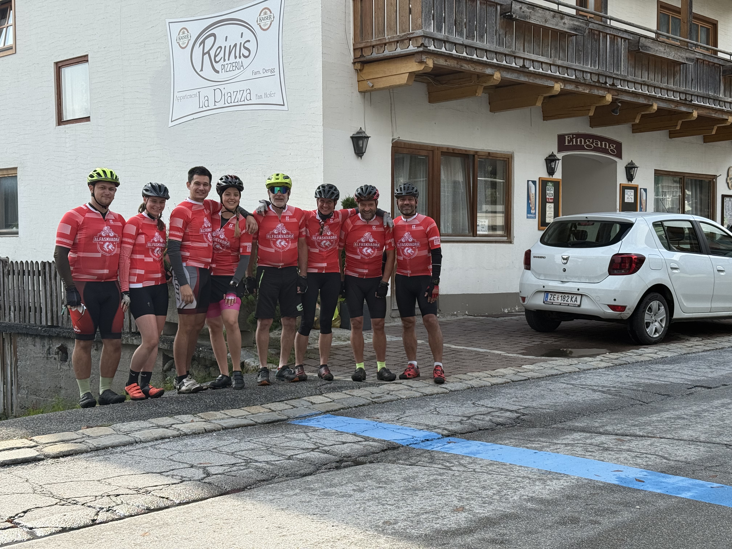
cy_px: 274
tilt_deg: -2.0
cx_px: 366
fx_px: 1015
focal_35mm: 48
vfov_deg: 30.3
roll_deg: -0.2
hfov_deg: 39.7
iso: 64
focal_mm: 6.76
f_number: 1.78
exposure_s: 1/2342
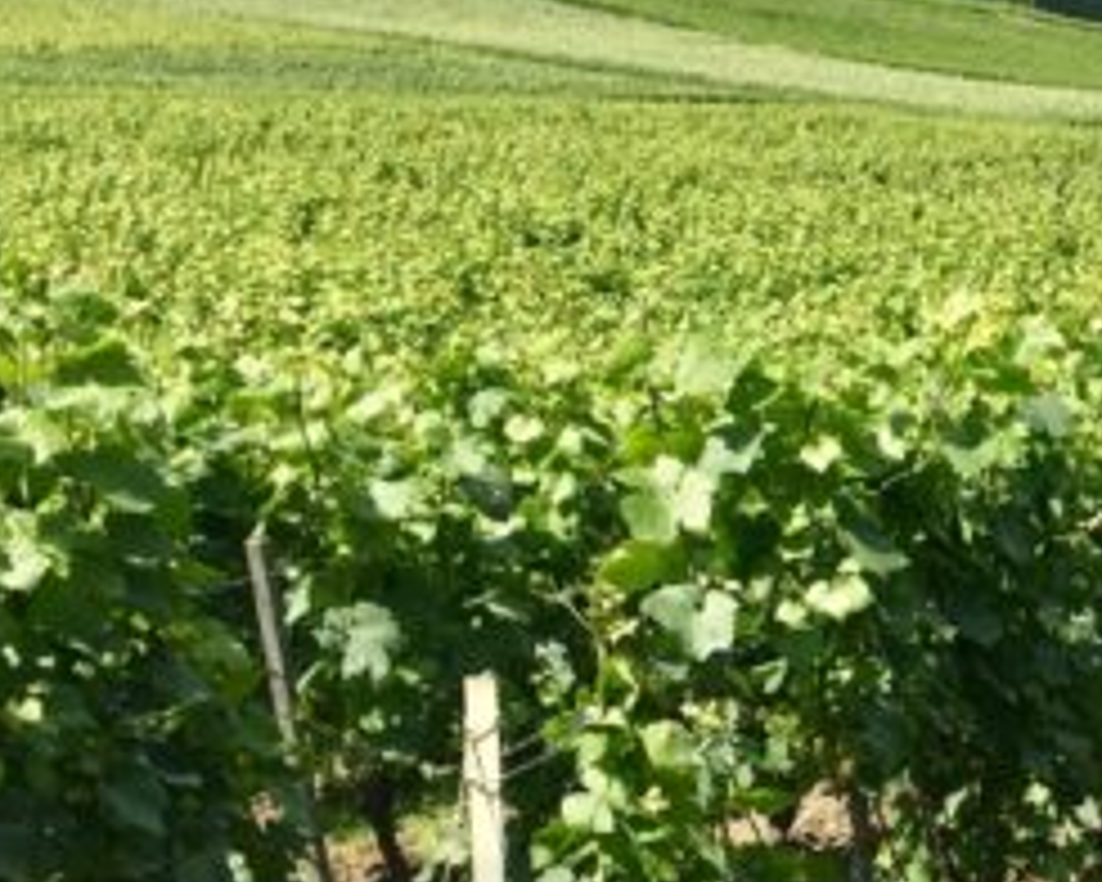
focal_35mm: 74
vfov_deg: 20.7
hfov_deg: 23.5
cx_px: 1322
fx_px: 2414
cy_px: 464
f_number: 2.2
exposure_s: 1/2326
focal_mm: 4.15
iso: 32
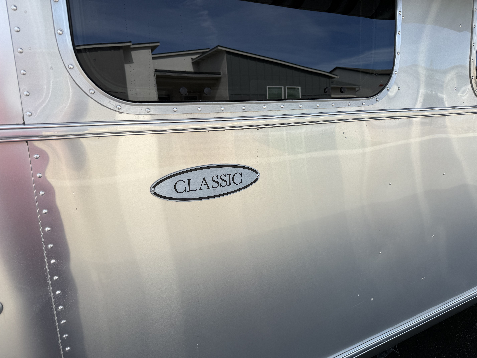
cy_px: 179
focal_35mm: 24
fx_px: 331
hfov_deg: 71.6
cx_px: 238
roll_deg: -0.4
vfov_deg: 56.8
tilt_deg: -15.4
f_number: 1.78
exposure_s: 1/2000
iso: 80
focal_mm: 6.76
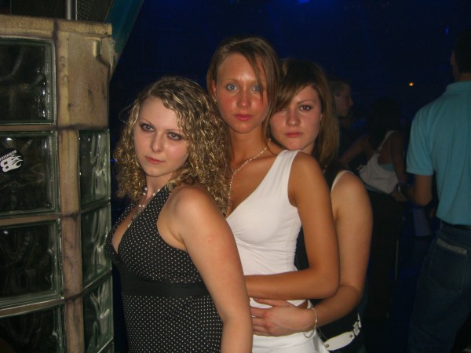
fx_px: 517
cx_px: 236
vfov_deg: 37.7
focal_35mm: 38
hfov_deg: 49.0
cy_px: 176
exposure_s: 1/60
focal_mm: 7.9
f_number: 2.8
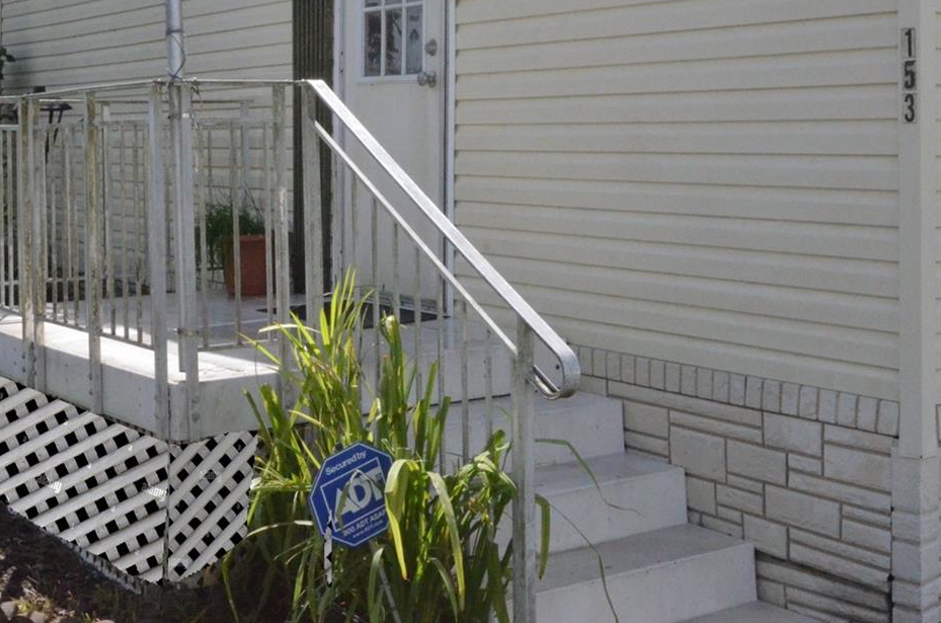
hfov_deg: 32.4
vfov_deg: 21.6
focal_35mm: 62
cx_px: 474
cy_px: 149
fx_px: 1617
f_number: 20
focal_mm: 24
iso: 5000
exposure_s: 1/1600
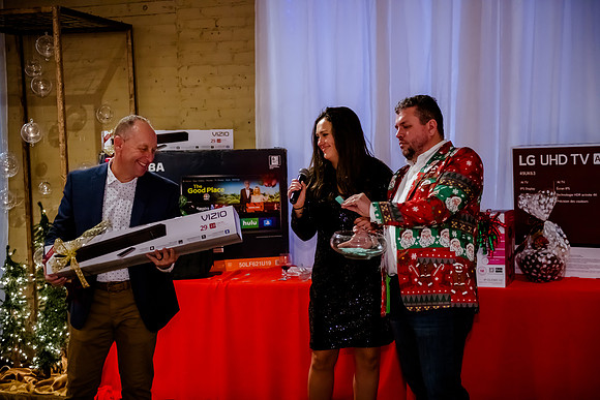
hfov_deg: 34.5
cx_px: 300
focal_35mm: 58
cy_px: 200
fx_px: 967
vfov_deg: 23.4
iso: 5000
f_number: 2.8
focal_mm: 58
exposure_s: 1/200
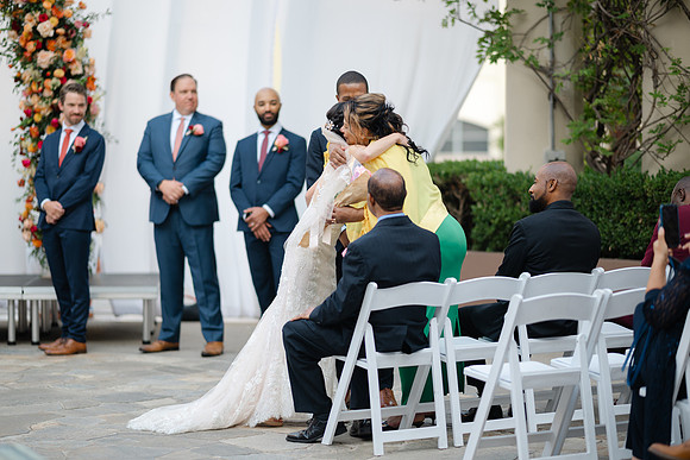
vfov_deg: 13.0
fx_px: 2013
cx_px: 345
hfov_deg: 19.5
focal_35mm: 105
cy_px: 230
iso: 64
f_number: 1.4
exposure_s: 1/500
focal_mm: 105
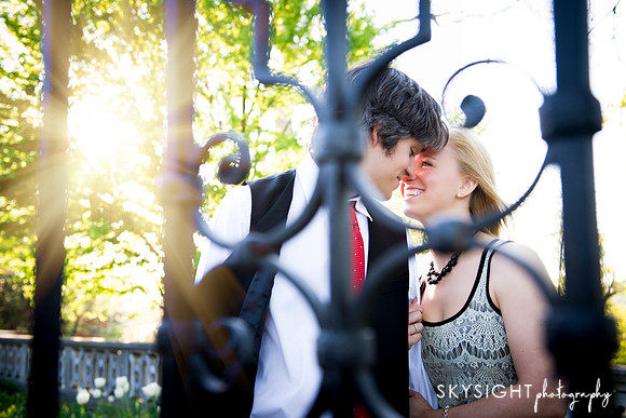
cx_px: 313
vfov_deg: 30.5
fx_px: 765
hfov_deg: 44.5
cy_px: 209
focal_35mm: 44
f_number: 4
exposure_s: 1/60
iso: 200
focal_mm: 44
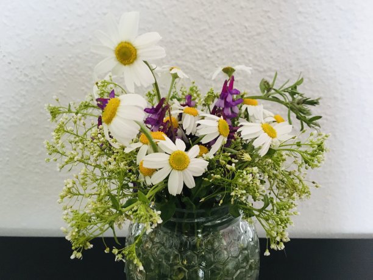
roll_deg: -1.4
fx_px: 312
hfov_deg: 61.7
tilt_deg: -22.4
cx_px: 186
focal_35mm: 29
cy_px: 140
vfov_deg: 48.2
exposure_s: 1/25
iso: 250
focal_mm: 4.15
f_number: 2.2
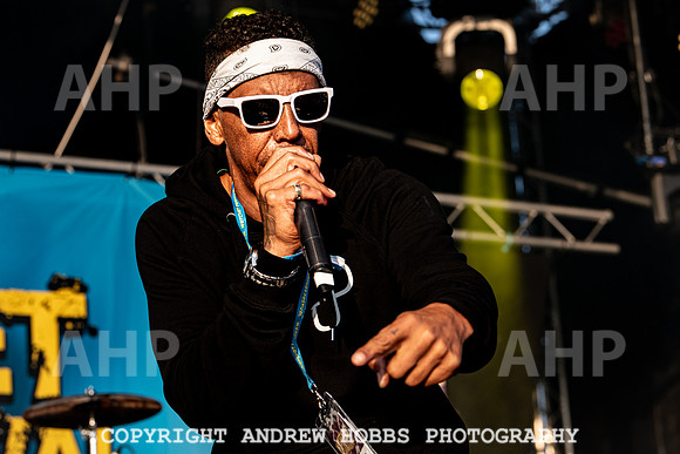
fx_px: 2108
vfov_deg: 12.3
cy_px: 179
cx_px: 318
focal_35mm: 112
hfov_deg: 18.3
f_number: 5
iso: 200
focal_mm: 92
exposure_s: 1/1000
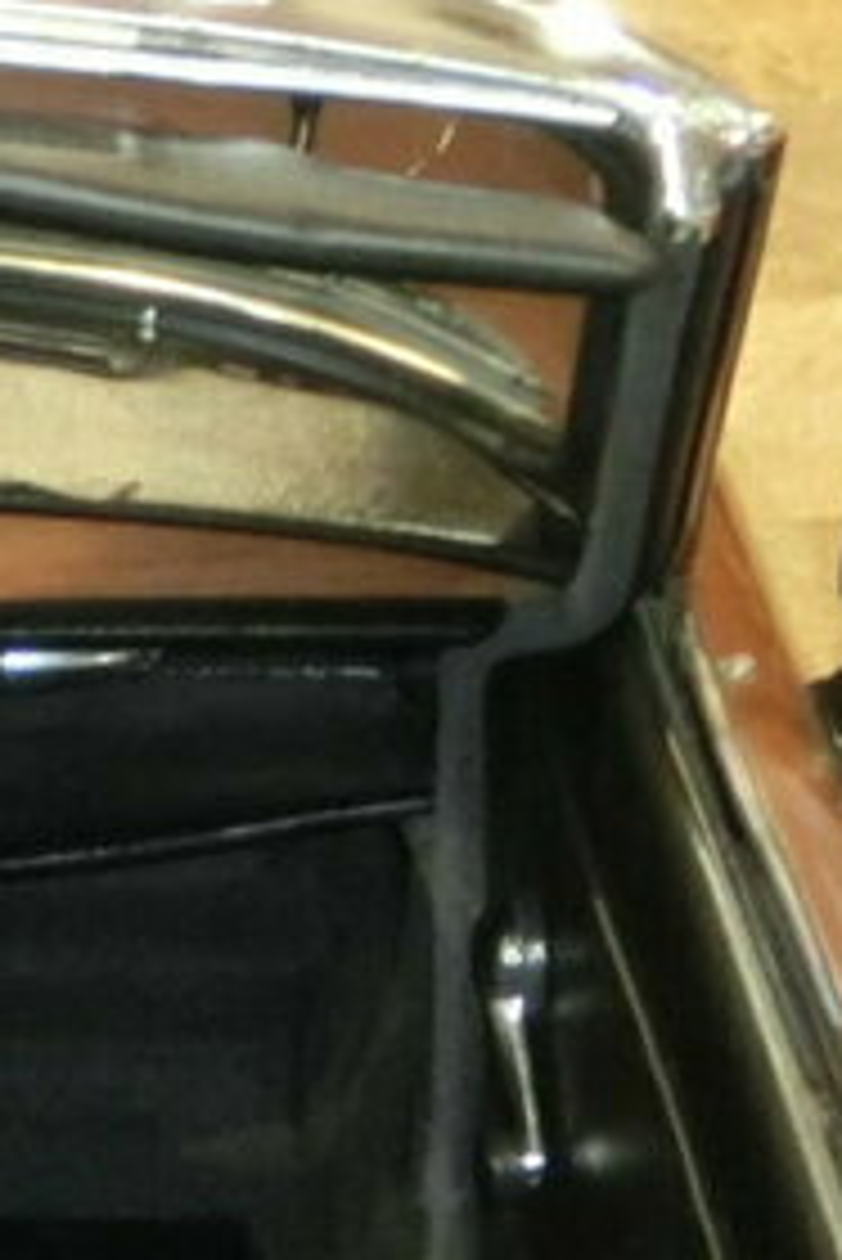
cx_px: -865
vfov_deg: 13.4
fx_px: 5150
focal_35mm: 147
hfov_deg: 8.8
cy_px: 1665
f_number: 3.7
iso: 400
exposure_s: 1/8
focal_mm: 5.93
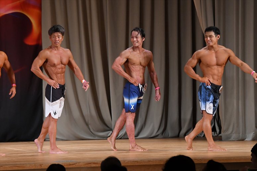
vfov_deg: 6.3
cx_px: 128
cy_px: 86
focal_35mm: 217
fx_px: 1548
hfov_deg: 9.5
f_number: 5.6
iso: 3600
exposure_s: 1/400
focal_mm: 145
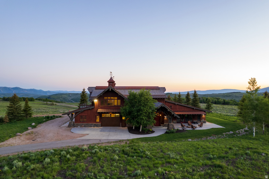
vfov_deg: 57.2
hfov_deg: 78.6
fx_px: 164
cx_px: 134
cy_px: 90
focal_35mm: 22
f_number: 2.8
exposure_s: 1/15
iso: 120
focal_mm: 8.38
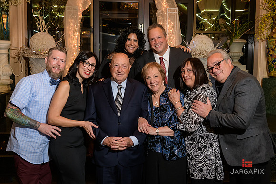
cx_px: 138
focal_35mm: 43
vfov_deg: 30.9
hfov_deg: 45.0
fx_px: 333
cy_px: 91
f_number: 5
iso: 1000
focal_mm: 40
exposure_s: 1/125
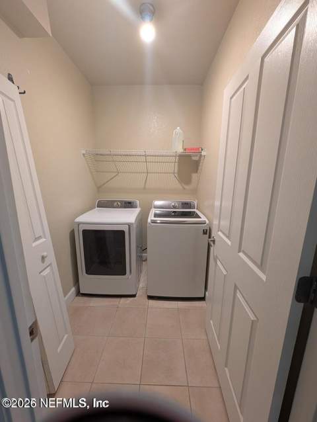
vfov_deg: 110.5
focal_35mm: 12
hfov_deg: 94.6
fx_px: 146
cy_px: 211
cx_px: 158
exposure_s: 1/40
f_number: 1.95
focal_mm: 2.23
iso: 256
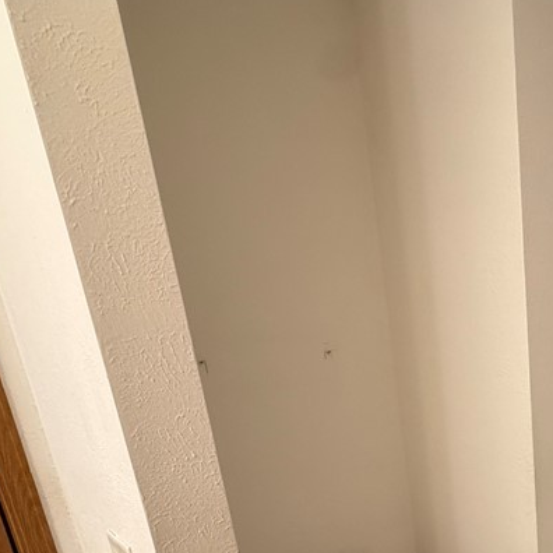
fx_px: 578
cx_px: 588
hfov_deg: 42.0
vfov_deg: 46.3
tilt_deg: -17.5
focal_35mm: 32
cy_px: 496
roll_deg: +2.0
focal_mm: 2.22
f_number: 2.2
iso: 250
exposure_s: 1/60
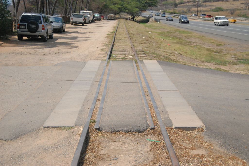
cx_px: 124
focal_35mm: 57
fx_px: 395
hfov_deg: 35.0
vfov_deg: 23.8
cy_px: 83
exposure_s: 1/4000
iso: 1600
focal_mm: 38
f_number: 4.8
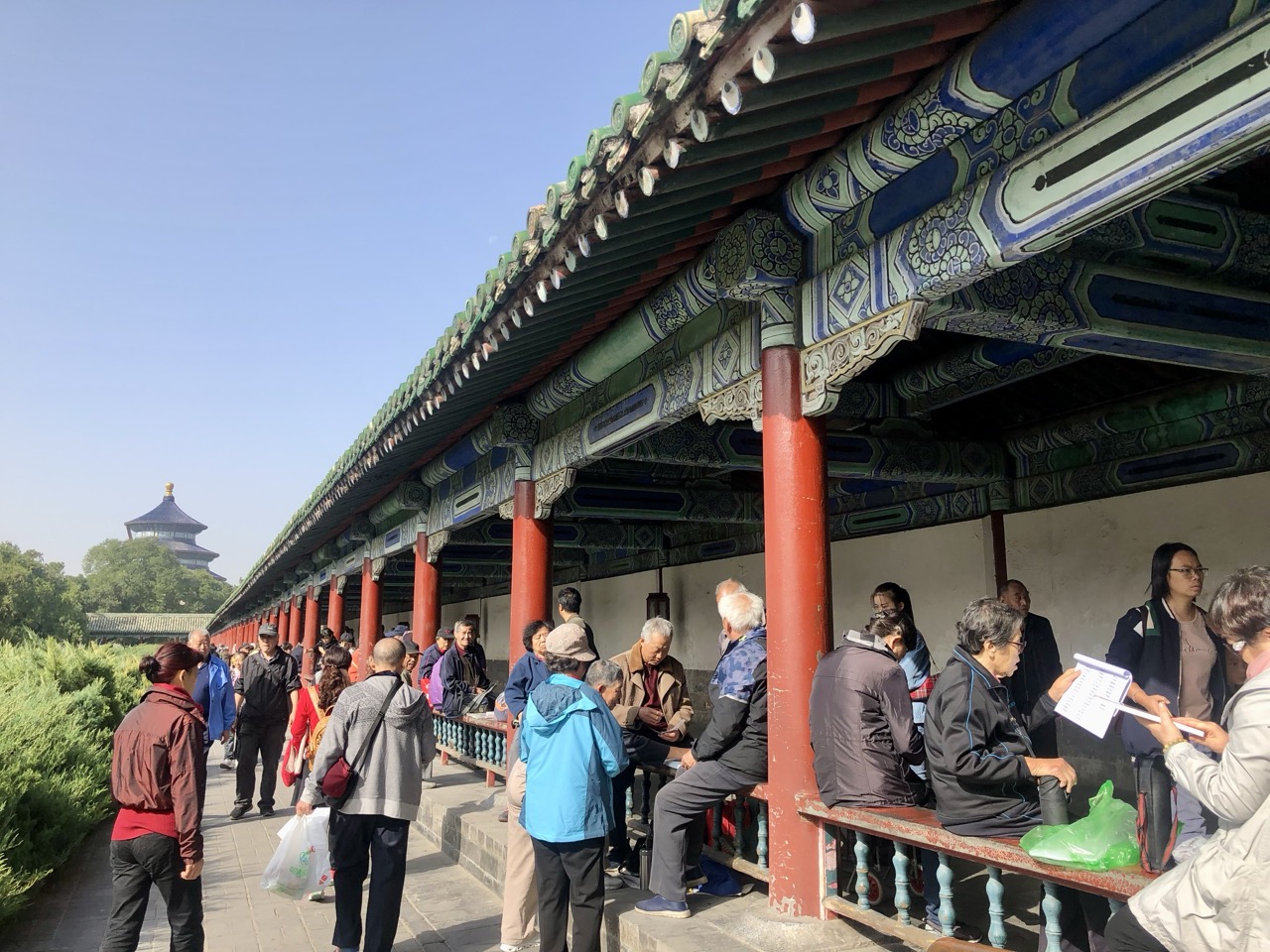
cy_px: 476
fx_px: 1027
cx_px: 635
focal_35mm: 28
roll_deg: +0.0
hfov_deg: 63.4
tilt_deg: +9.0
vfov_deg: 49.7
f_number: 1.8
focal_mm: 3.99
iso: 20
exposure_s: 1/979
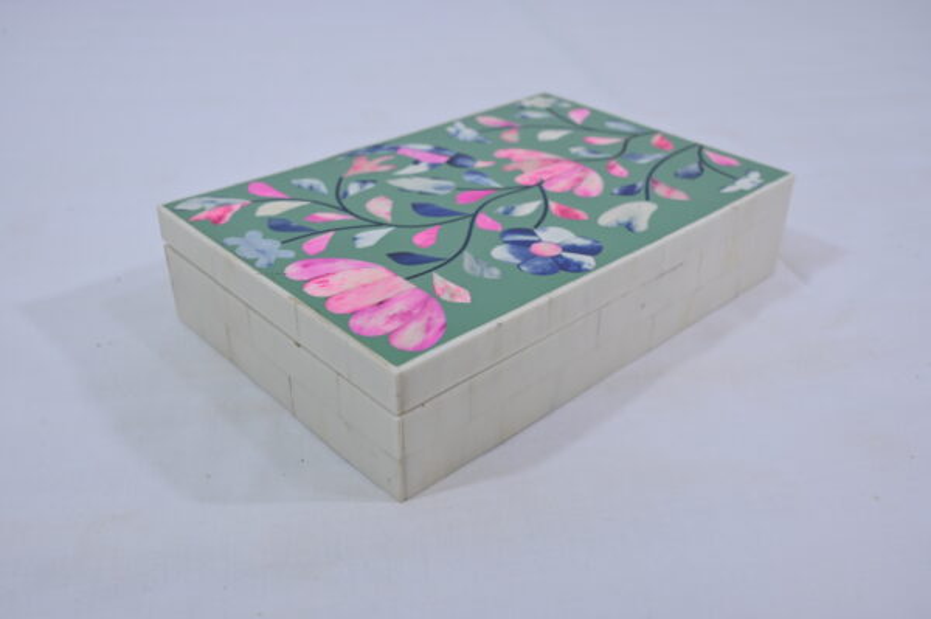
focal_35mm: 34
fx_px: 879
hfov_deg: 55.8
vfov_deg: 38.8
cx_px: 466
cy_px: 310
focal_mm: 34
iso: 500
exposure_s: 1/125
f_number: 7.1
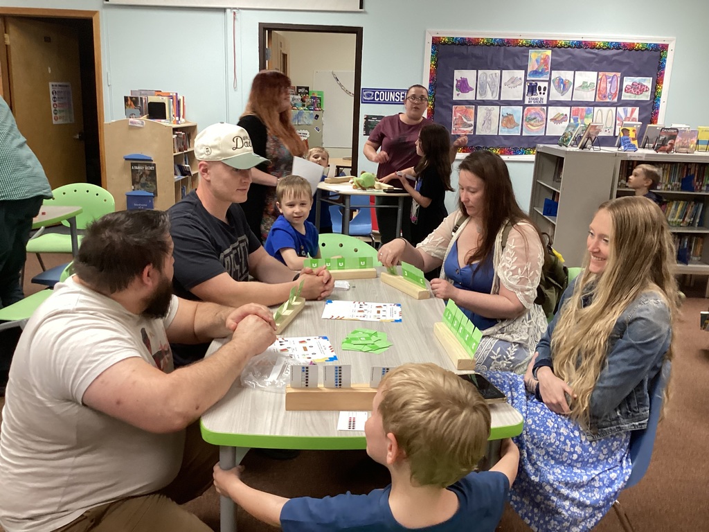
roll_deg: -0.2
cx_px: 354
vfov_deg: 45.4
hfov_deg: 58.4
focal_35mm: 31
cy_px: 266
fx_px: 635
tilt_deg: -14.3
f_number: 2.4
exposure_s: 1/60
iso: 200
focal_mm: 3.3
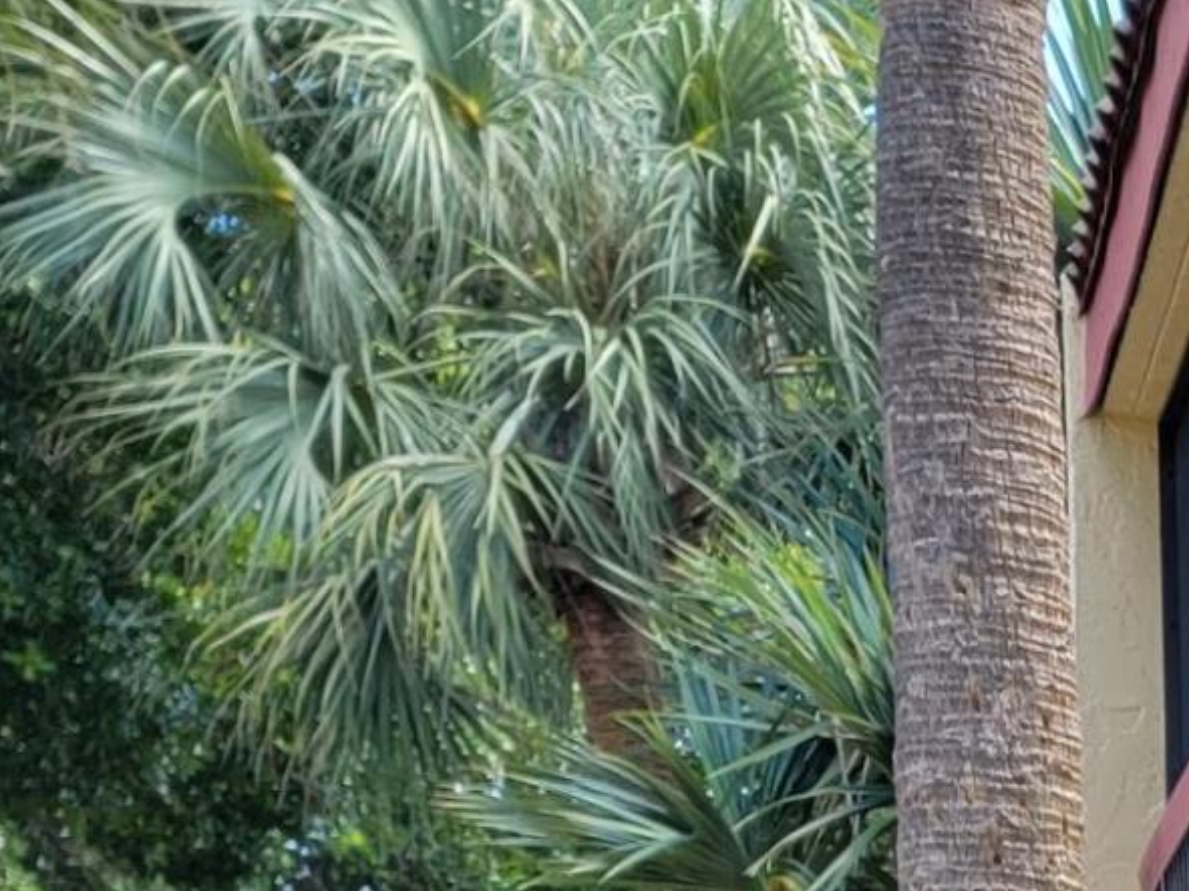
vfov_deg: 11.0
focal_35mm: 117
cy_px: 2041
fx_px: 4018
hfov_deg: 14.1
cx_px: 2410
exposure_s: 1/120
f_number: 1.8
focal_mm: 6.7
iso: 25
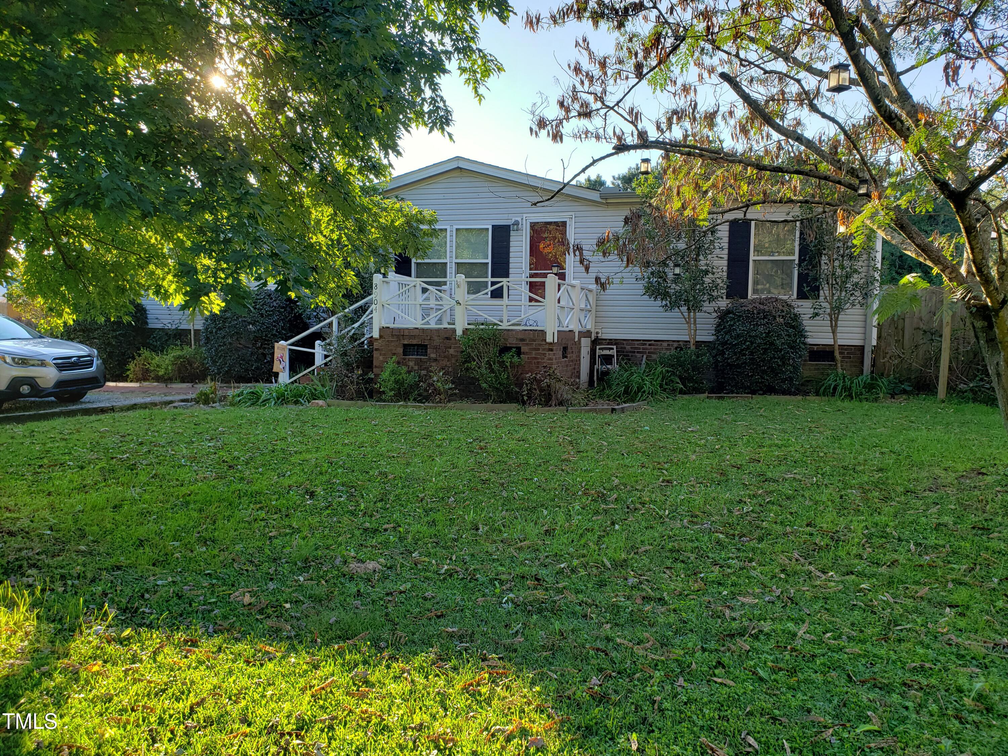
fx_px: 757
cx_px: 504
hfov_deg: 67.3
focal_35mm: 26
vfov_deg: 53.1
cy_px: 378
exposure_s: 1/218
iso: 50
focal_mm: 4.3
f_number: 2.4
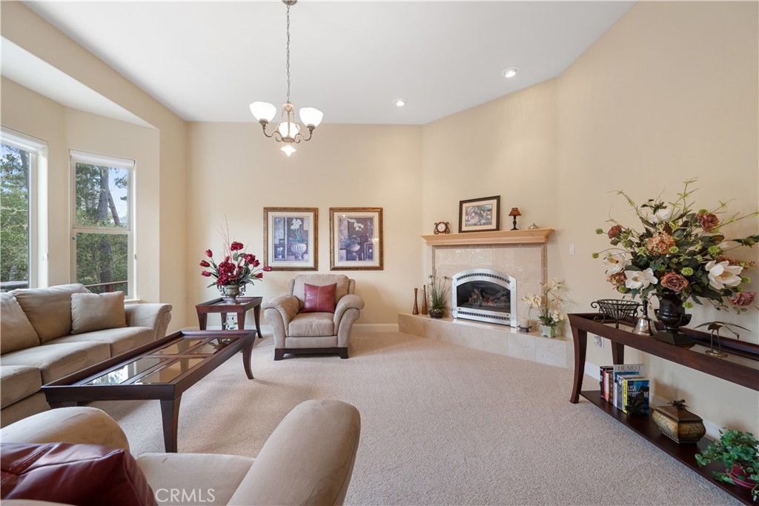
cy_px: 253
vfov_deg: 81.2
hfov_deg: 104.2
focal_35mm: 14
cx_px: 380
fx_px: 295
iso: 100
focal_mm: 14
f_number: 8
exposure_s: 1/1.67
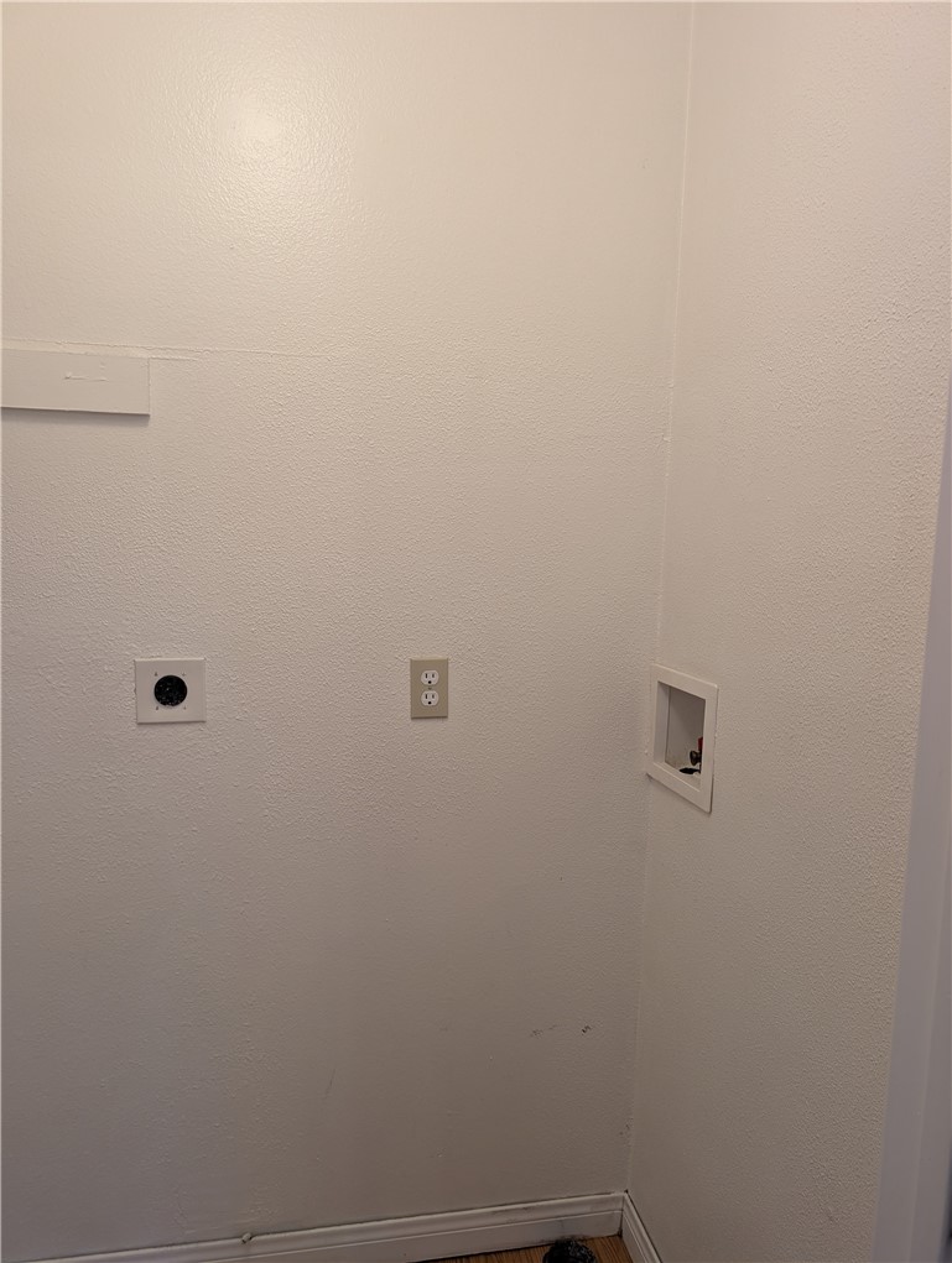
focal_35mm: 24
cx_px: 476
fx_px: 878
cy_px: 632
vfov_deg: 71.5
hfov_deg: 56.9
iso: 45
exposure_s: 1/24
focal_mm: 6.9
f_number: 1.68
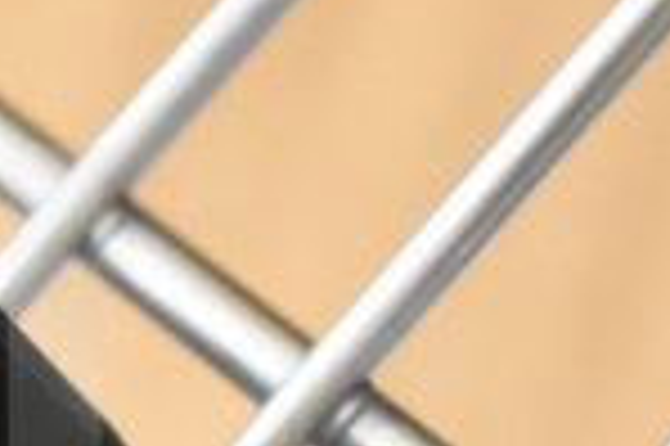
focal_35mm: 234
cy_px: 502
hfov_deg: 8.6
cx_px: -288
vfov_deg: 5.8
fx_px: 4350
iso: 6400
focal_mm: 38
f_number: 6.3
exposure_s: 1/160
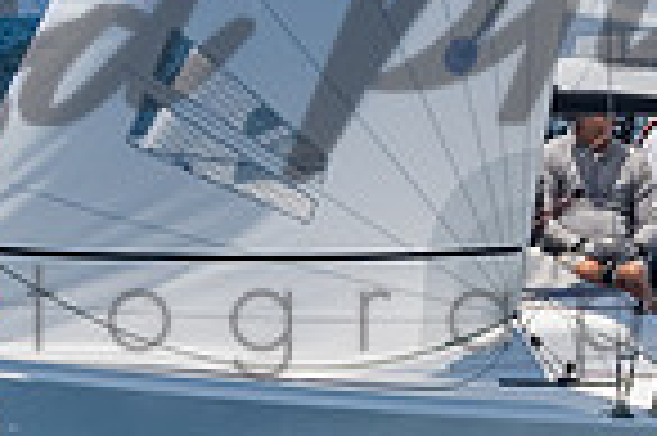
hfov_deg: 4.4
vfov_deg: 3.0
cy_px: -27
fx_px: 8458
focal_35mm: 464
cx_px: 666
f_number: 14
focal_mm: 78
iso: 640
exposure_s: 1/1250
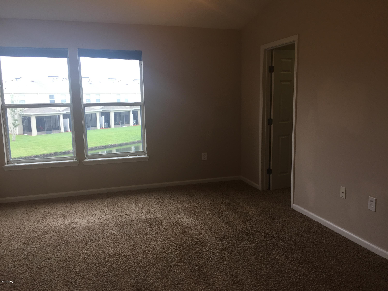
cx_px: 194
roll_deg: +1.3
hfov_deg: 61.7
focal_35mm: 29
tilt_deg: -8.4
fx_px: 325
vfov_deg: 48.2
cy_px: 146
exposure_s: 1/60
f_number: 2.2
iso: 32
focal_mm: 4.15
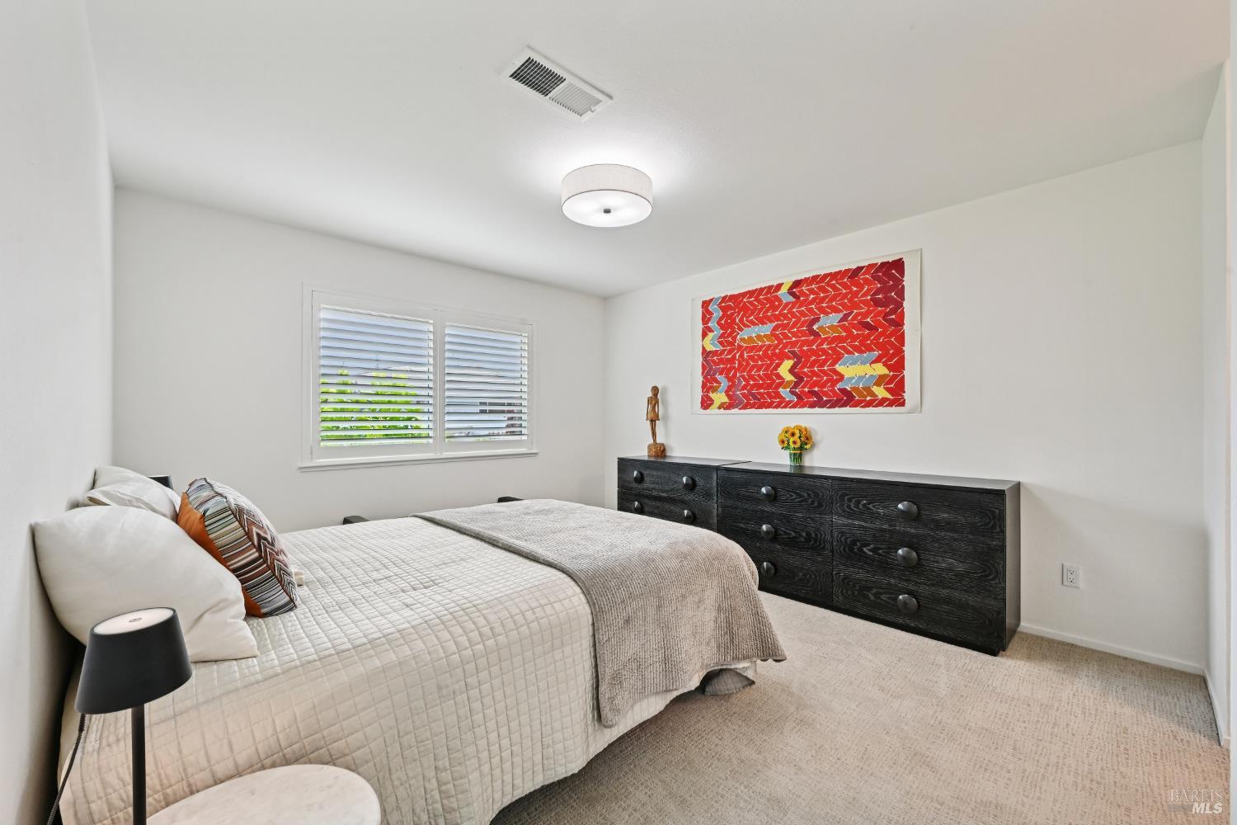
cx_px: 618
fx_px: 481
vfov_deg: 81.2
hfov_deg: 104.3
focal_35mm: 14
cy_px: 412
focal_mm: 14
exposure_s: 1/30
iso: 800
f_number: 11
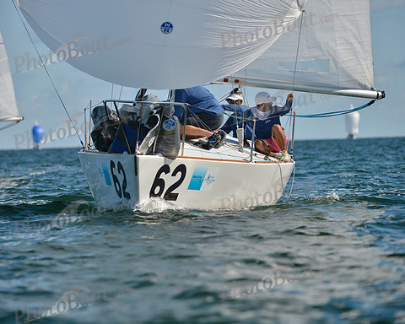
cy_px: 162
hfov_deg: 8.1
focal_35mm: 238
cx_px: 176
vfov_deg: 6.5
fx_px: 2853
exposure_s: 1/2500
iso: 200
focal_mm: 210
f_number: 4.5
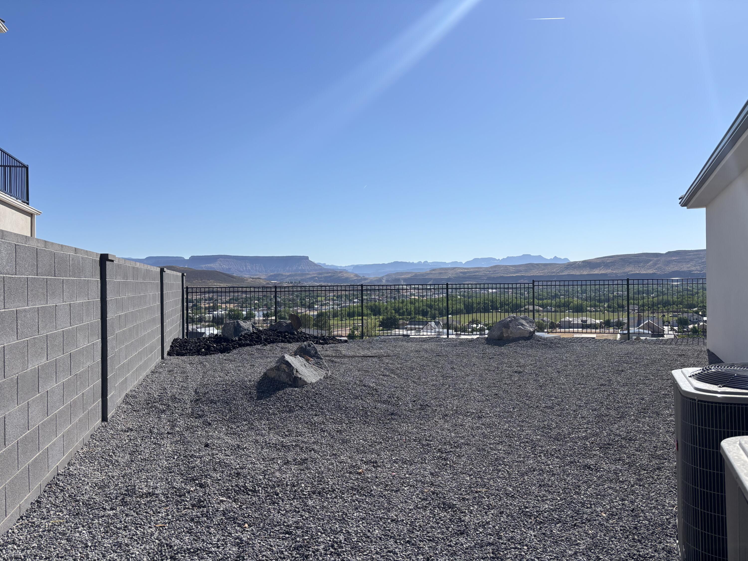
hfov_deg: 67.3
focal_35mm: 26
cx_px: 374
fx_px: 562
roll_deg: +0.5
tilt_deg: -0.4
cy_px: 280
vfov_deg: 53.1
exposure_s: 1/5952
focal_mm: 5.96
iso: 50
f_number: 1.6
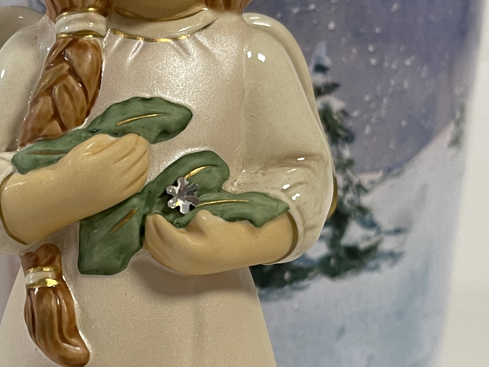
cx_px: 97
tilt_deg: -20.7
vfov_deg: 18.3
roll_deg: -1.8
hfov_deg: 24.0
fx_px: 1130
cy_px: 285
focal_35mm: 80
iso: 80
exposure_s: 1/50
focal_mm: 5.1
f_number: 1.6
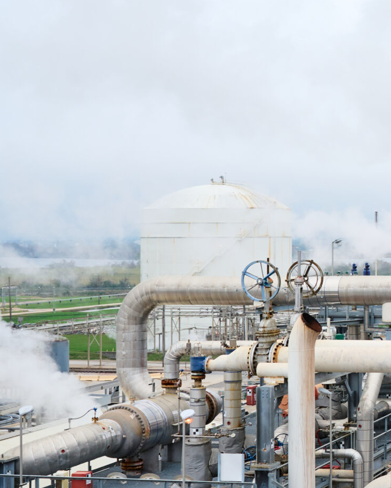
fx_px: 1128
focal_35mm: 78
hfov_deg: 17.7
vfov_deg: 24.4
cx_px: 578
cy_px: 213
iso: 400
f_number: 8
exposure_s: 1/320
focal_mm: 30
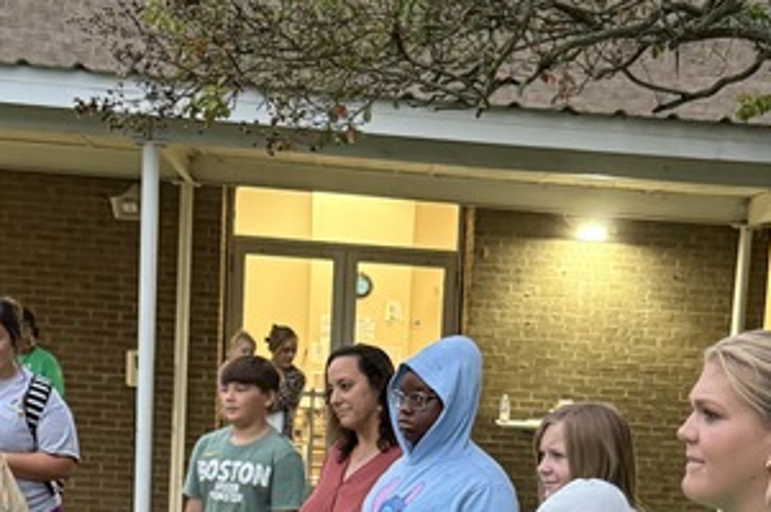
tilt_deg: -7.7
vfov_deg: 15.4
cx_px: 489
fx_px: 1818
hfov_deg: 23.9
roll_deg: -4.1
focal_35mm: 85
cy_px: 640
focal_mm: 6.76
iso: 400
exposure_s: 1/60
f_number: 1.78
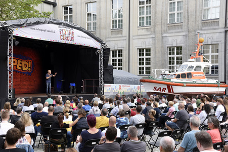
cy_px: 76
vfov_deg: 26.0
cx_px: 114
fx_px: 329
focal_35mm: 52
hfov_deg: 38.2
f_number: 6.3
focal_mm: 52
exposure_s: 1/60
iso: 500
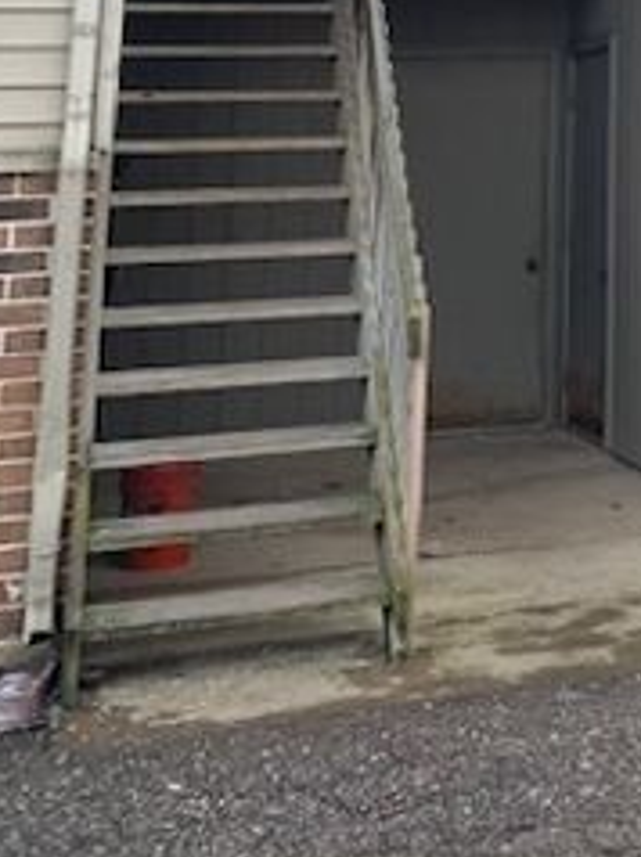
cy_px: -286
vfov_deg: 23.3
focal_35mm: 73
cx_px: 875
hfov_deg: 18.5
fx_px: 1806
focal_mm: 4.25
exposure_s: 1/397
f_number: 1.8
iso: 25
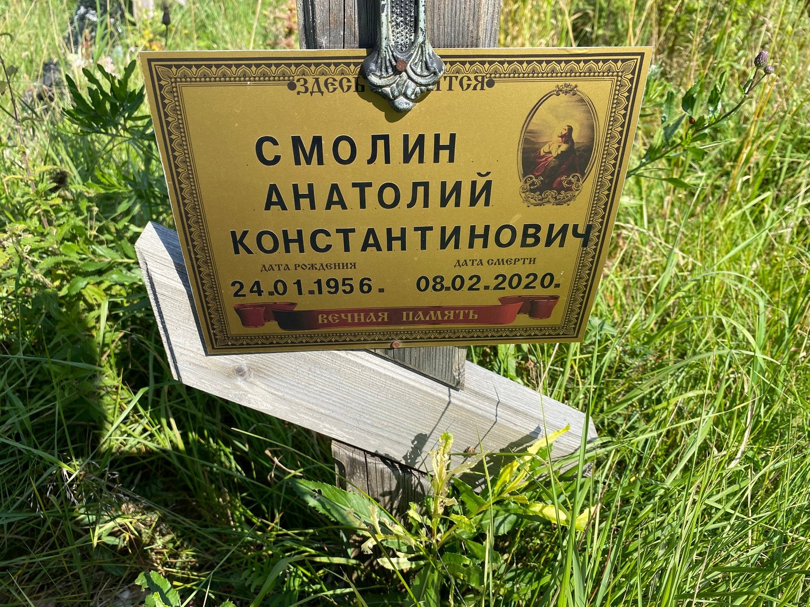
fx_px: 608
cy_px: 304
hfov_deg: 67.3
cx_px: 405
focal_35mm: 26
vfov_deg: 53.1
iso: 32
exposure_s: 1/1543
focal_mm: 4.25
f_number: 1.8
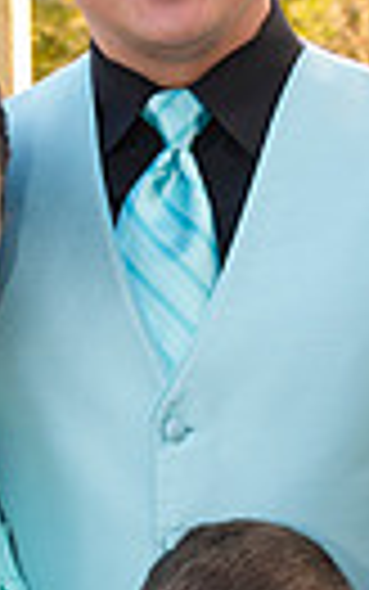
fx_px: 2523
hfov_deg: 8.3
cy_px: 540
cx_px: 79
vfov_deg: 13.2
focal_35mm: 157
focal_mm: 45
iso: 640
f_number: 5.6
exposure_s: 1/250
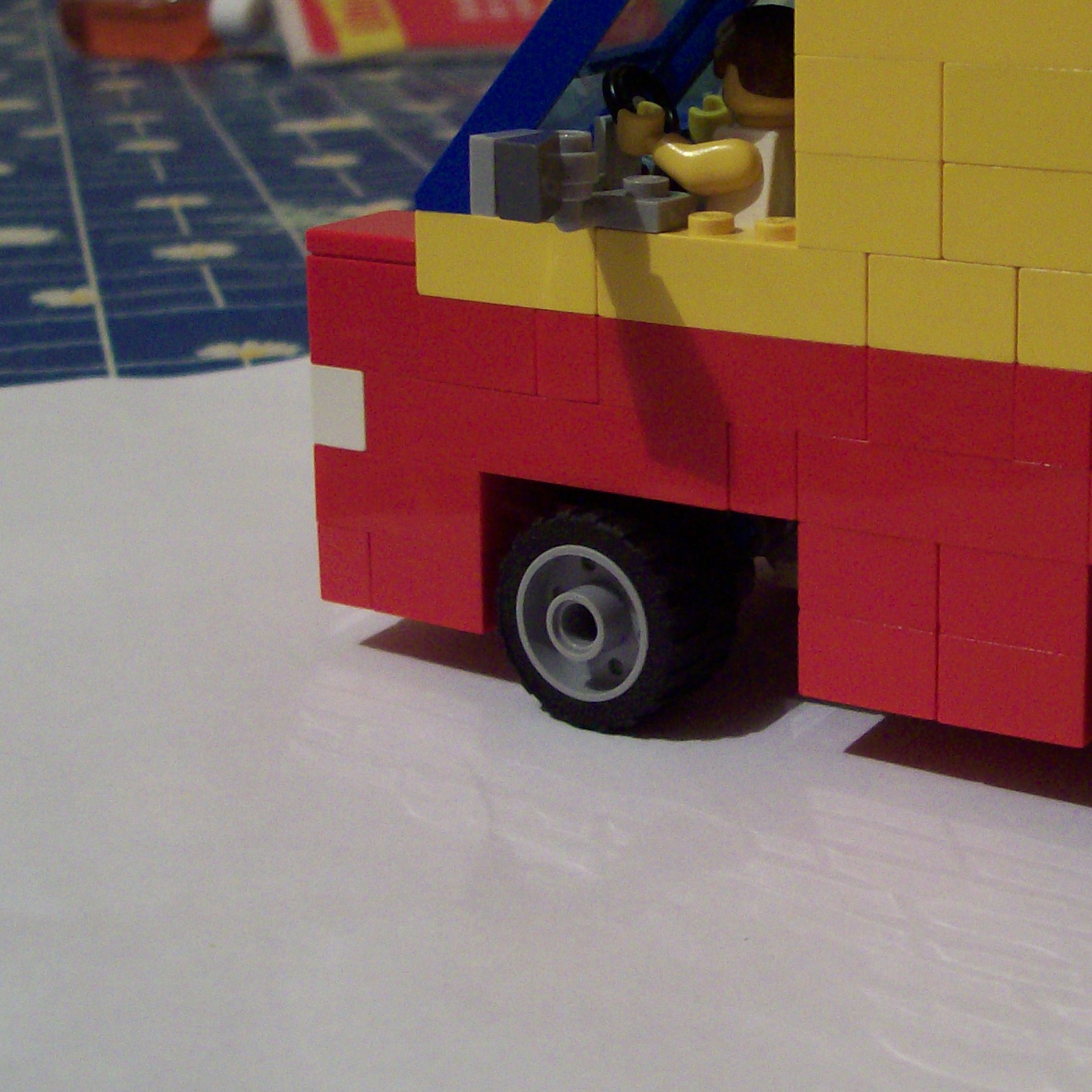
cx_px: 823
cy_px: 345
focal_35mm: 60
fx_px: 2141
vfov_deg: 28.4
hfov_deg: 28.2
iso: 160
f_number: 2.7
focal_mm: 6
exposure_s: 1/8
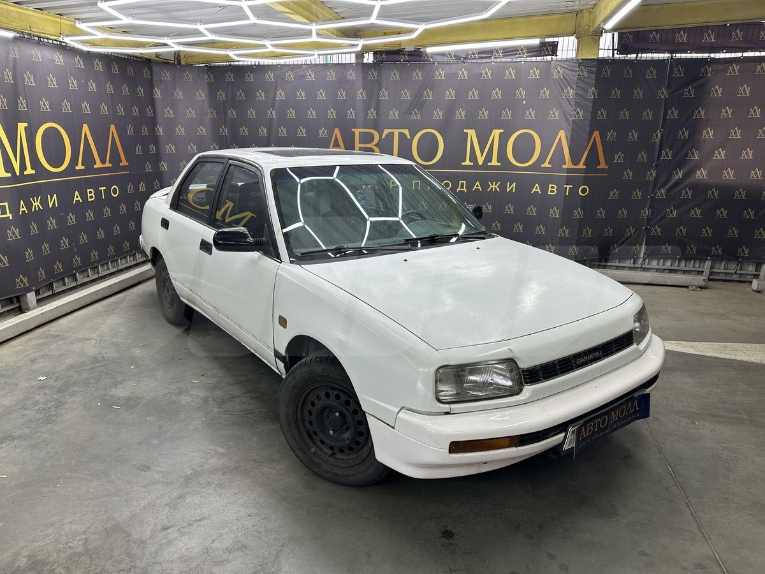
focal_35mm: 24
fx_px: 530
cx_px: 382
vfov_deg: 56.8
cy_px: 287
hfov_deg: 71.6
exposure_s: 1/100
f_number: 1.78
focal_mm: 6.86
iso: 80
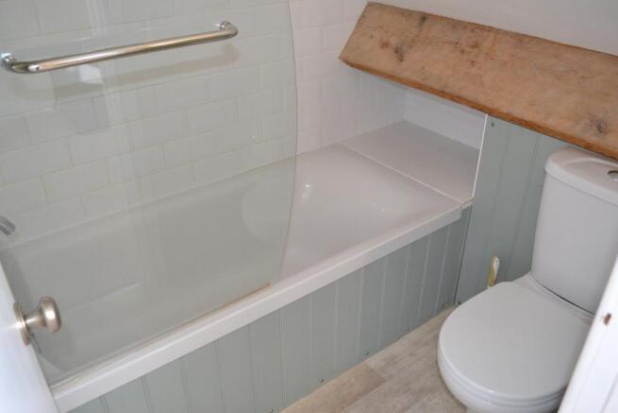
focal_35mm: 30
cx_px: 309
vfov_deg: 43.6
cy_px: 206
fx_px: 515
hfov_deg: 61.9
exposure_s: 1/60
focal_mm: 20
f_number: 3.8
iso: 800
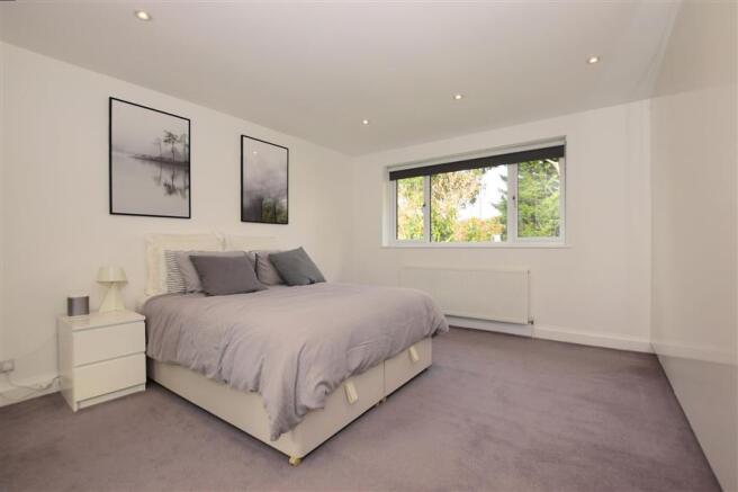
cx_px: 369
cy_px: 246
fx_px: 307
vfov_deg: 77.3
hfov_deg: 100.4
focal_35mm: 15
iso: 400
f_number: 8
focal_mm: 10
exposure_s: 1/60
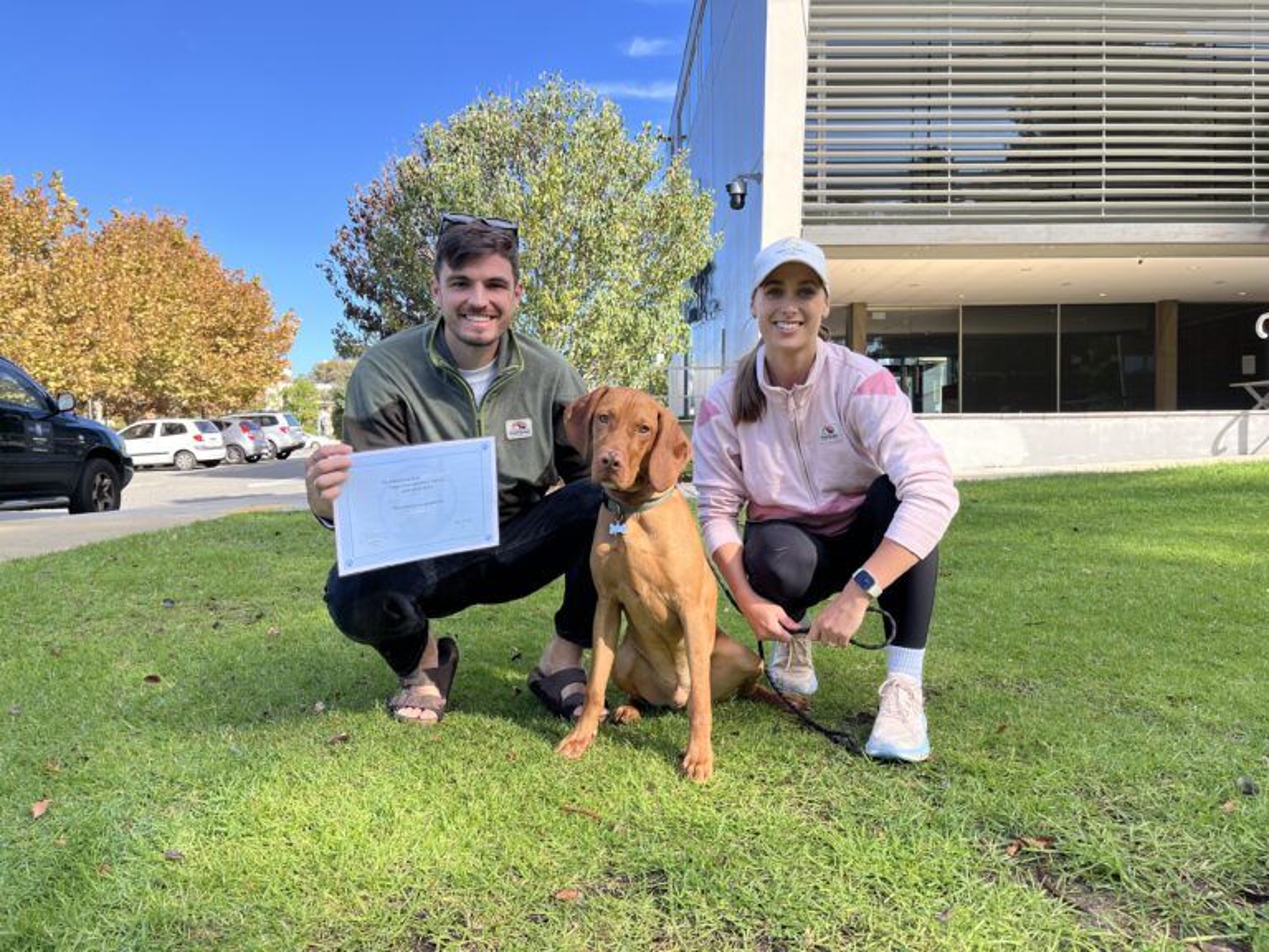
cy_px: 476
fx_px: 953
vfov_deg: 53.1
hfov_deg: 67.3
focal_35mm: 26
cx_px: 634
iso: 50
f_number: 1.6
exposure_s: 1/967
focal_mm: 5.1
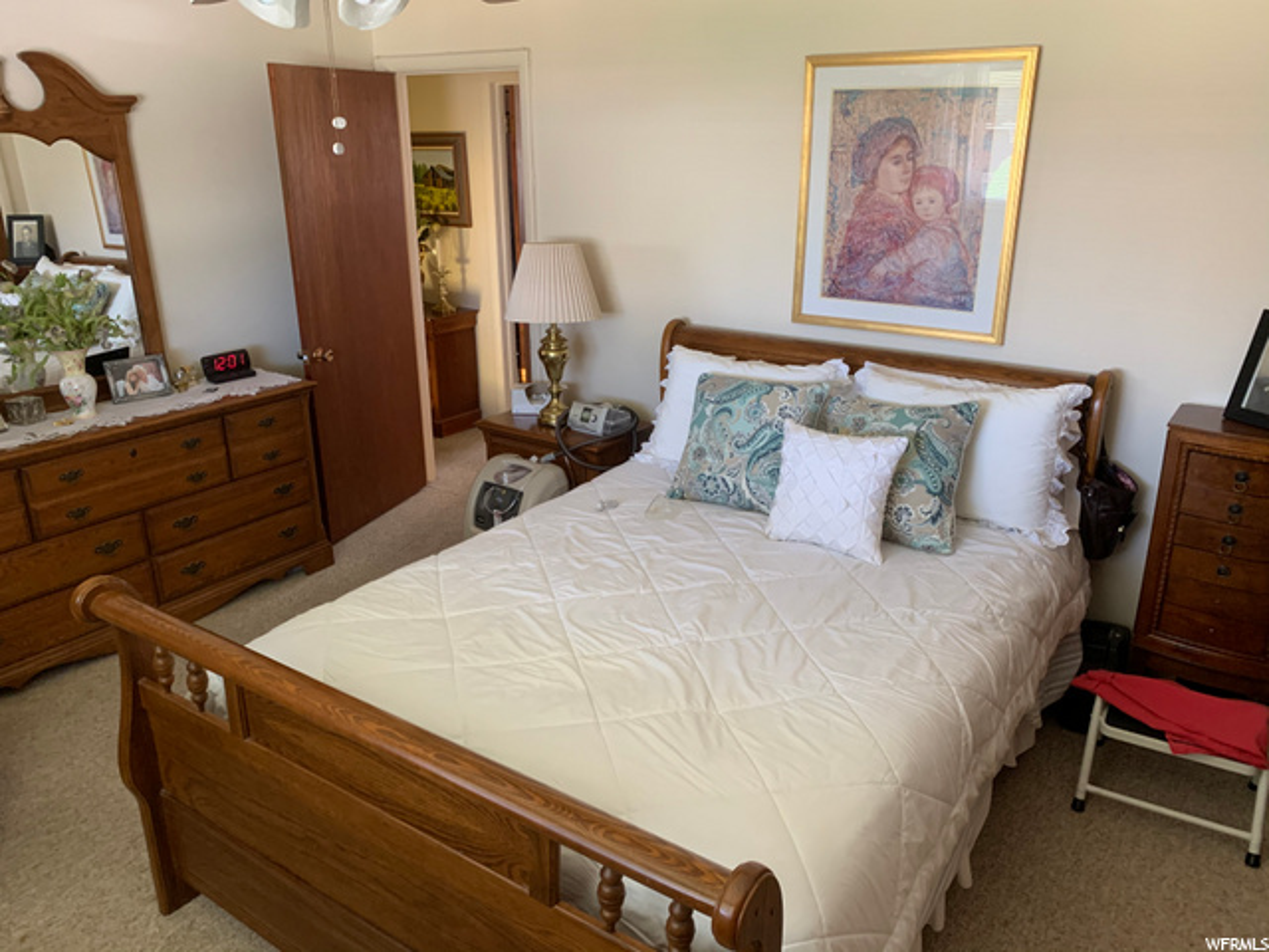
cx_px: 634
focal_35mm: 26
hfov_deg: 67.3
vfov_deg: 53.1
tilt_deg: -19.8
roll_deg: +0.3
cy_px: 476
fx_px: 953
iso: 250
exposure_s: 1/60
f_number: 1.8
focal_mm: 4.25
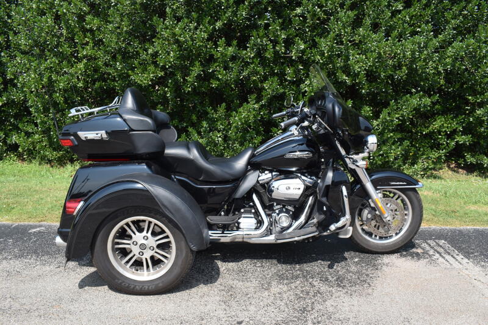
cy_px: 162
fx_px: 407
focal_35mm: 30
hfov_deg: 61.9
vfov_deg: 43.6
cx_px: 244
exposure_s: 1/200
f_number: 8
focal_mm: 20
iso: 100
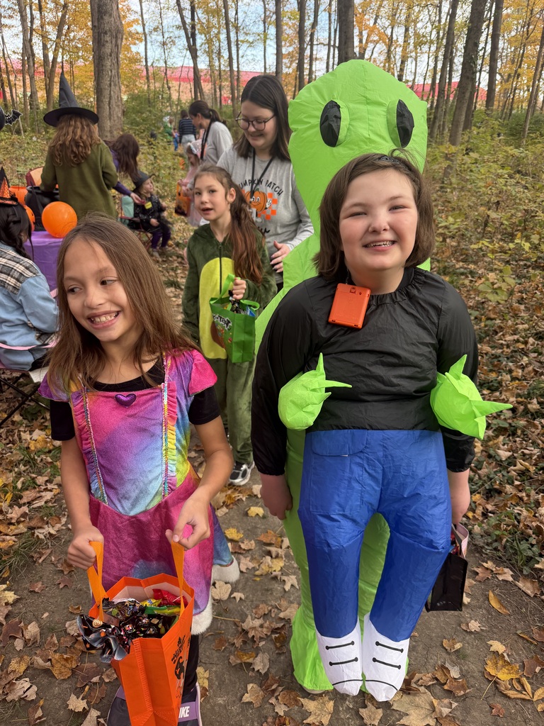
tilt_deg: -25.6
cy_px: 363
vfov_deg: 71.6
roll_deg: -1.3
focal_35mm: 24
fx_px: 503
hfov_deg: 56.8
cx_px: 272
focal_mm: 6.76
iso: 80
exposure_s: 1/207
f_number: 1.78
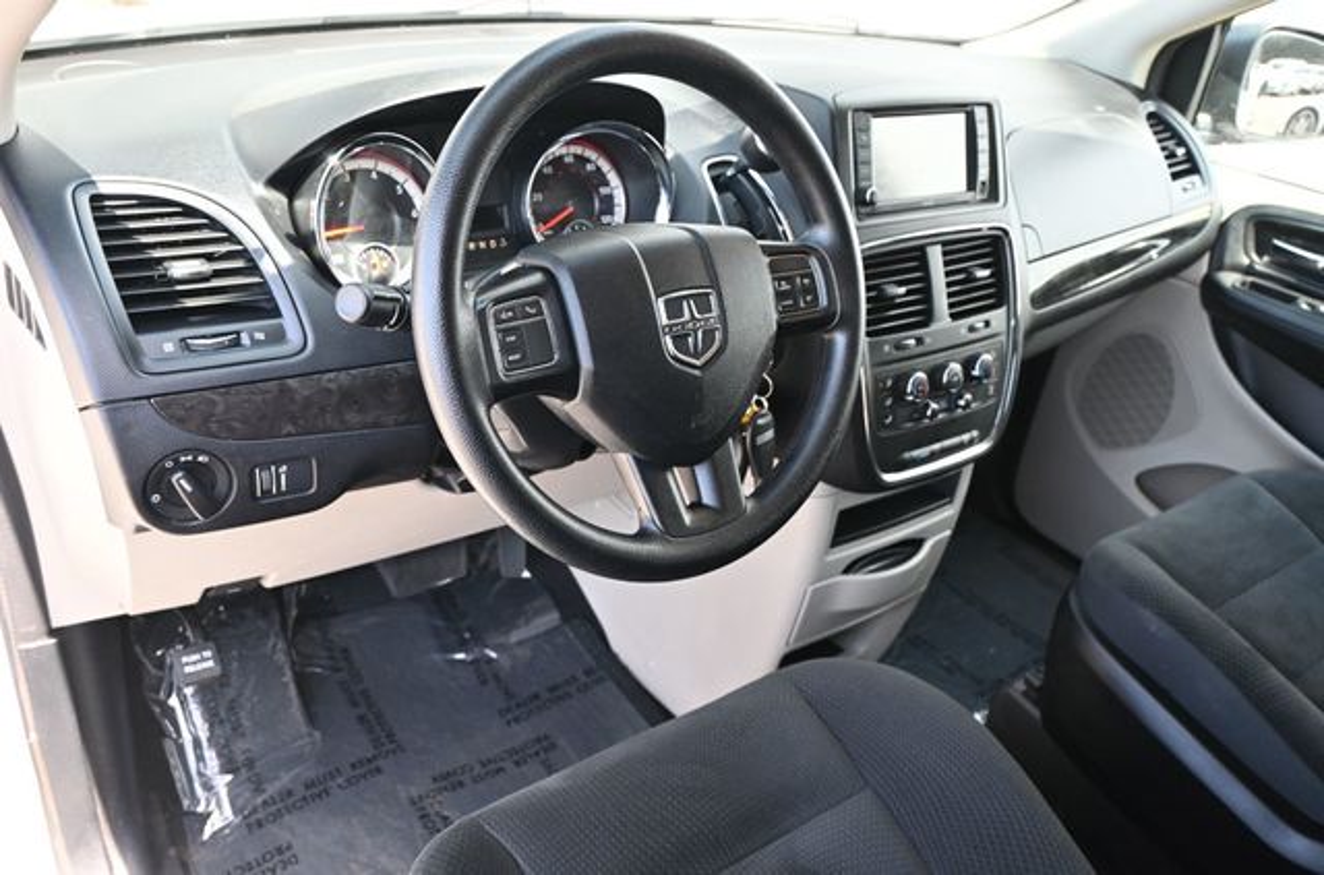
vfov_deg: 43.4
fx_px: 1100
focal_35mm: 30
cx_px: 662
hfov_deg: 62.1
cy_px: 438
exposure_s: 1/125
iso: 640
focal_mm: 20
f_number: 3.8
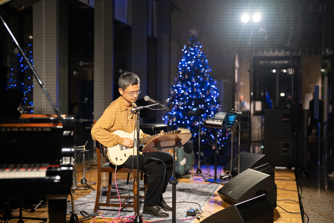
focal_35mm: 50
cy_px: 112
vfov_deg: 27.0
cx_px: 167
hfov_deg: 39.6
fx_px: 464
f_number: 1.8
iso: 320
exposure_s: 1/160
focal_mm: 50
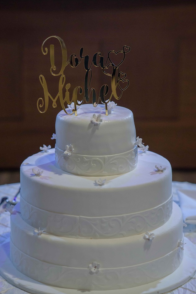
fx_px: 816
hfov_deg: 13.7
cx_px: 93
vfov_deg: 20.4
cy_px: 163
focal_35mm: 100
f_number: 4
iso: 1600
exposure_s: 1/200
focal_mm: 85
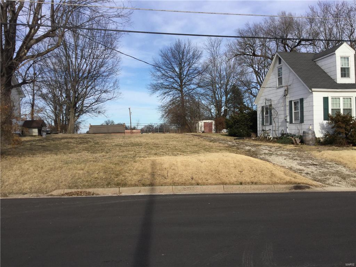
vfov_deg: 45.4
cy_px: 134
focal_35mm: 31
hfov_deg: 58.4
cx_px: 178
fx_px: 319
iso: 25
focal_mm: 3.3
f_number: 2.4
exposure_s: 1/1314
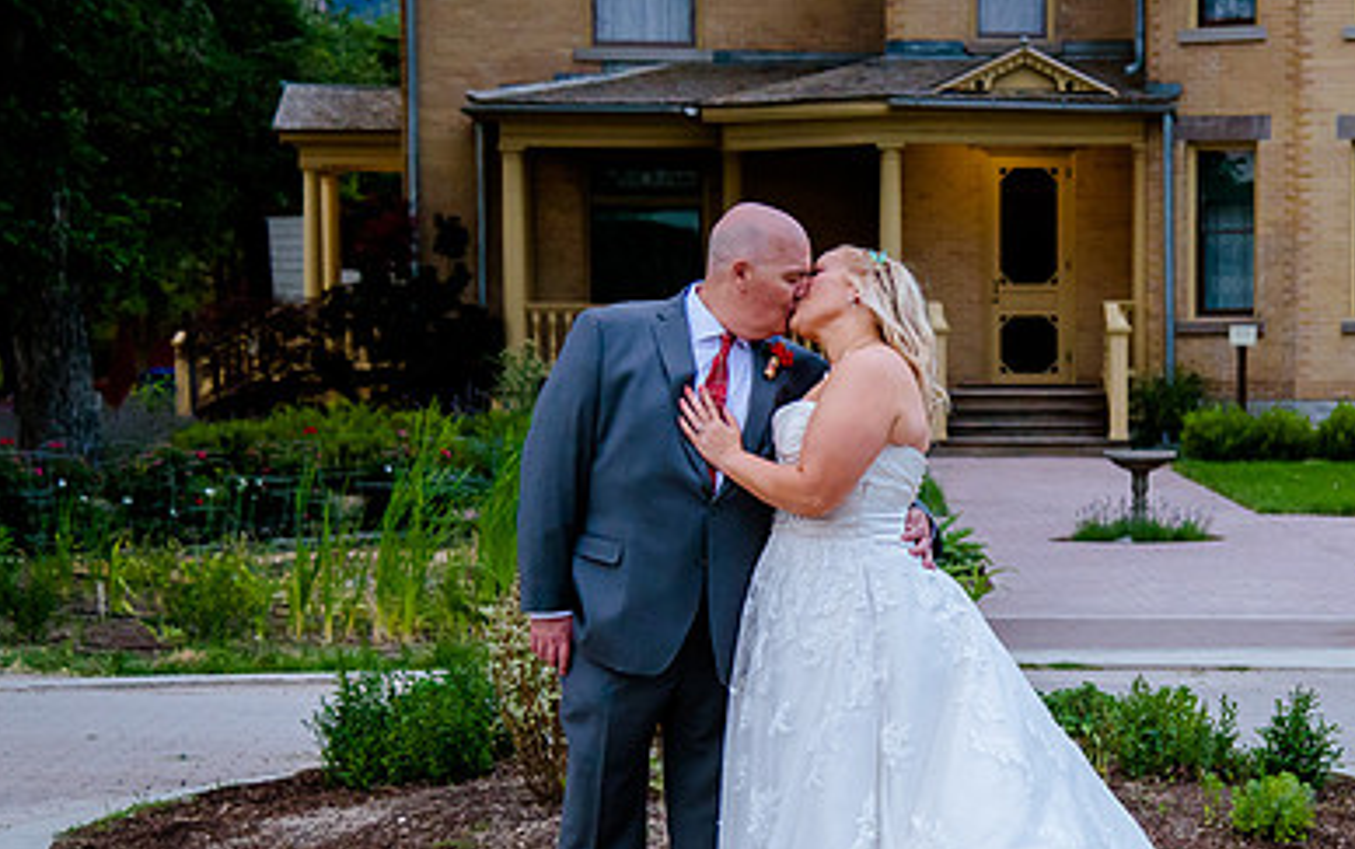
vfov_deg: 12.2
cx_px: 1083
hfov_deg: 19.3
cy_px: 502
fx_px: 3954
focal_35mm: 107
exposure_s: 1/400
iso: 2000
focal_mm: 55
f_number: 4
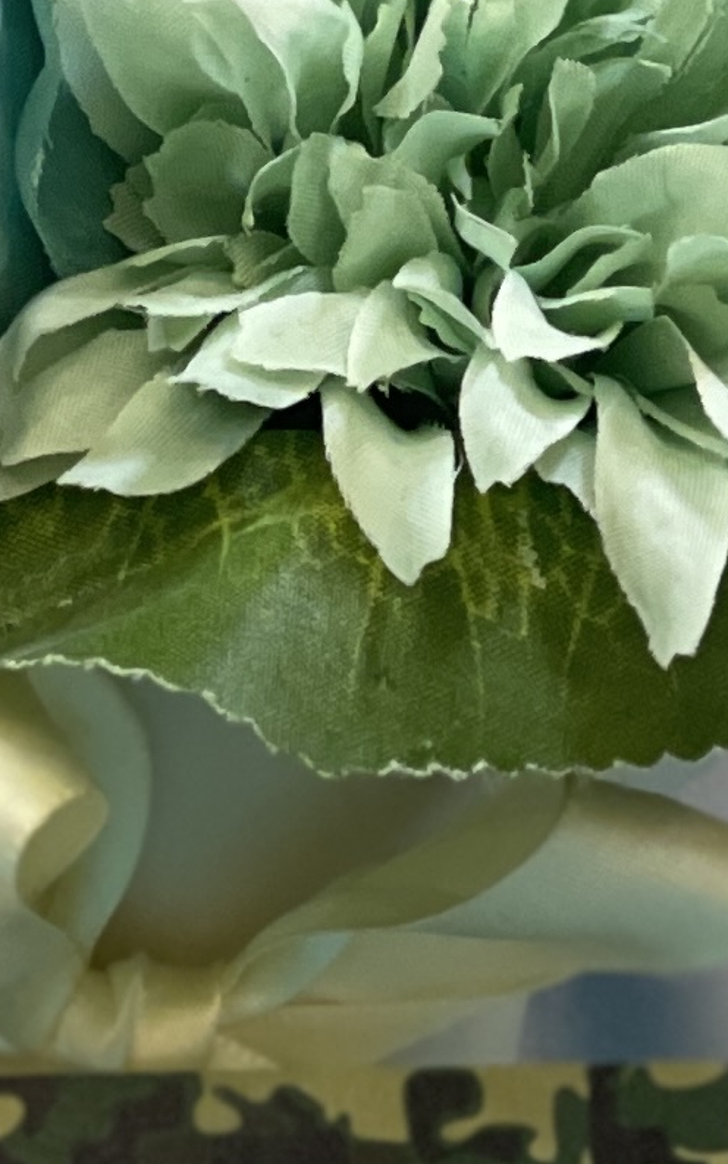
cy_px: 1276
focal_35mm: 345
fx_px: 10946
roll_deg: +0.8
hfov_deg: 3.8
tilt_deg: -6.5
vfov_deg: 6.1
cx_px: 160
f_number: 2.2
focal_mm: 7.5
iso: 125
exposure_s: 1/33
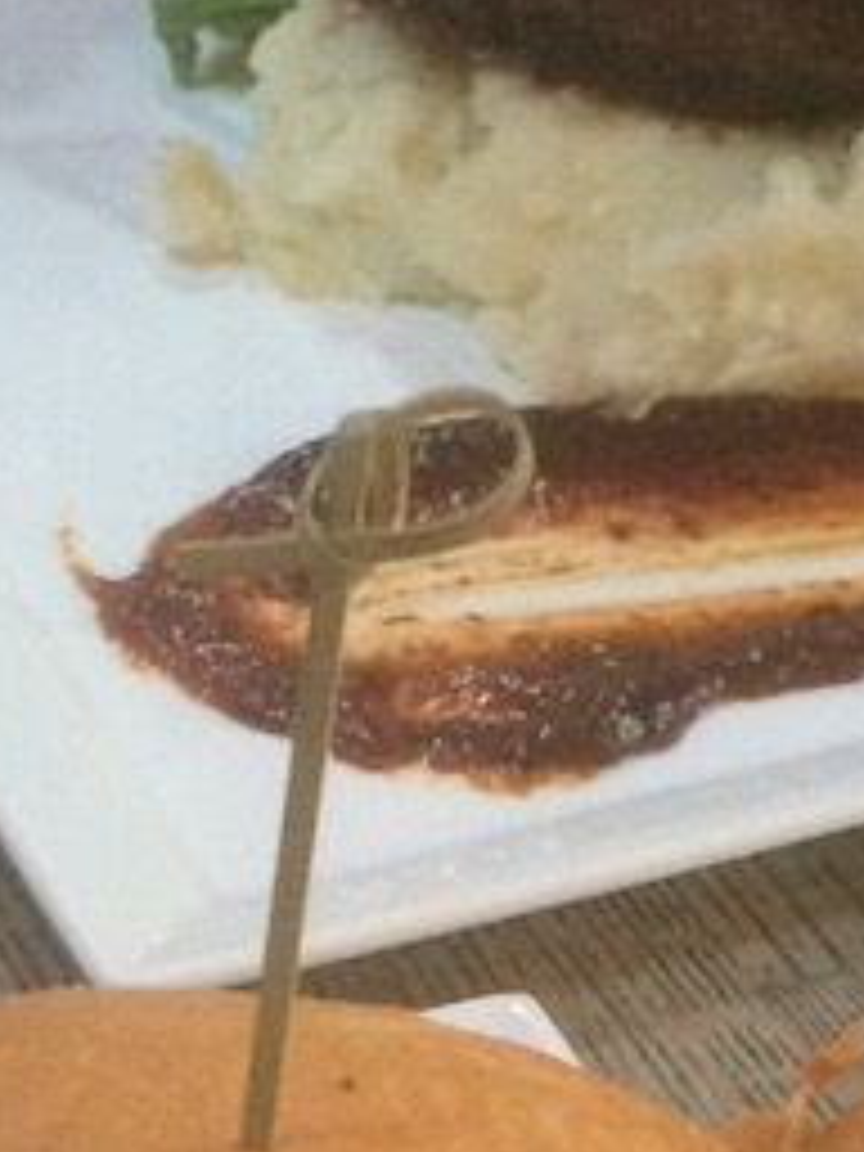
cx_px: 454
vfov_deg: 16.4
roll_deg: -1.9
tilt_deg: -42.3
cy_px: 1278
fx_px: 3860
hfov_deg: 12.8
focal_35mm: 116
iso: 320
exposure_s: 1/20
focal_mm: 4.15
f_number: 2.2
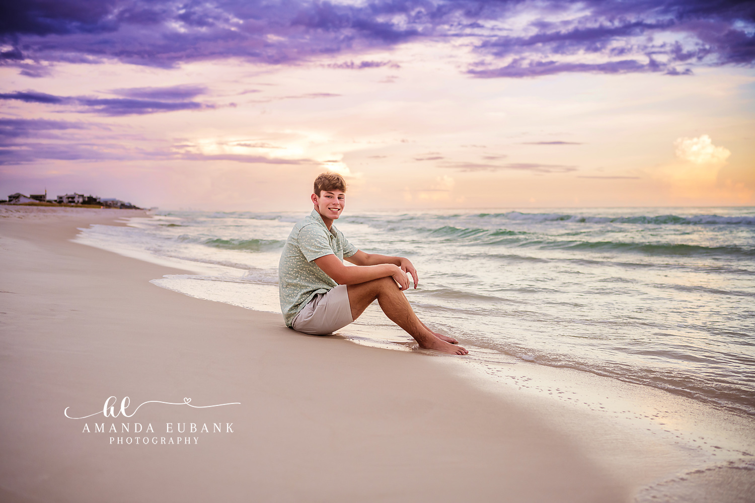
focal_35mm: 35
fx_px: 734
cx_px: 378
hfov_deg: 54.4
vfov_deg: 37.9
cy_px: 252
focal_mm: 35
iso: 500
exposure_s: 1/640
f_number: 2.5
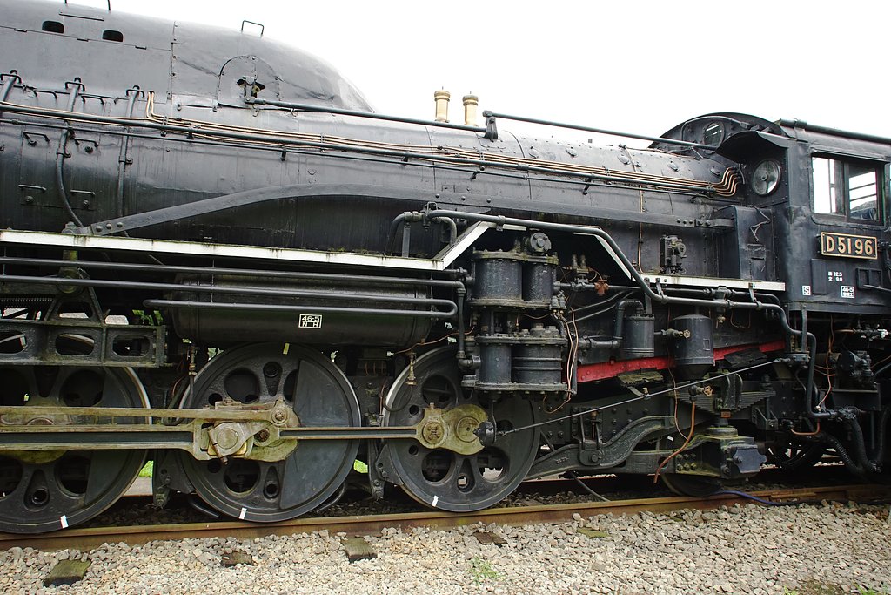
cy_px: 298
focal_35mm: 28
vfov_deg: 46.4
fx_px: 693
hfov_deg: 65.5
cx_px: 446
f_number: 8
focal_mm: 28
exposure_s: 1/320
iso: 1250
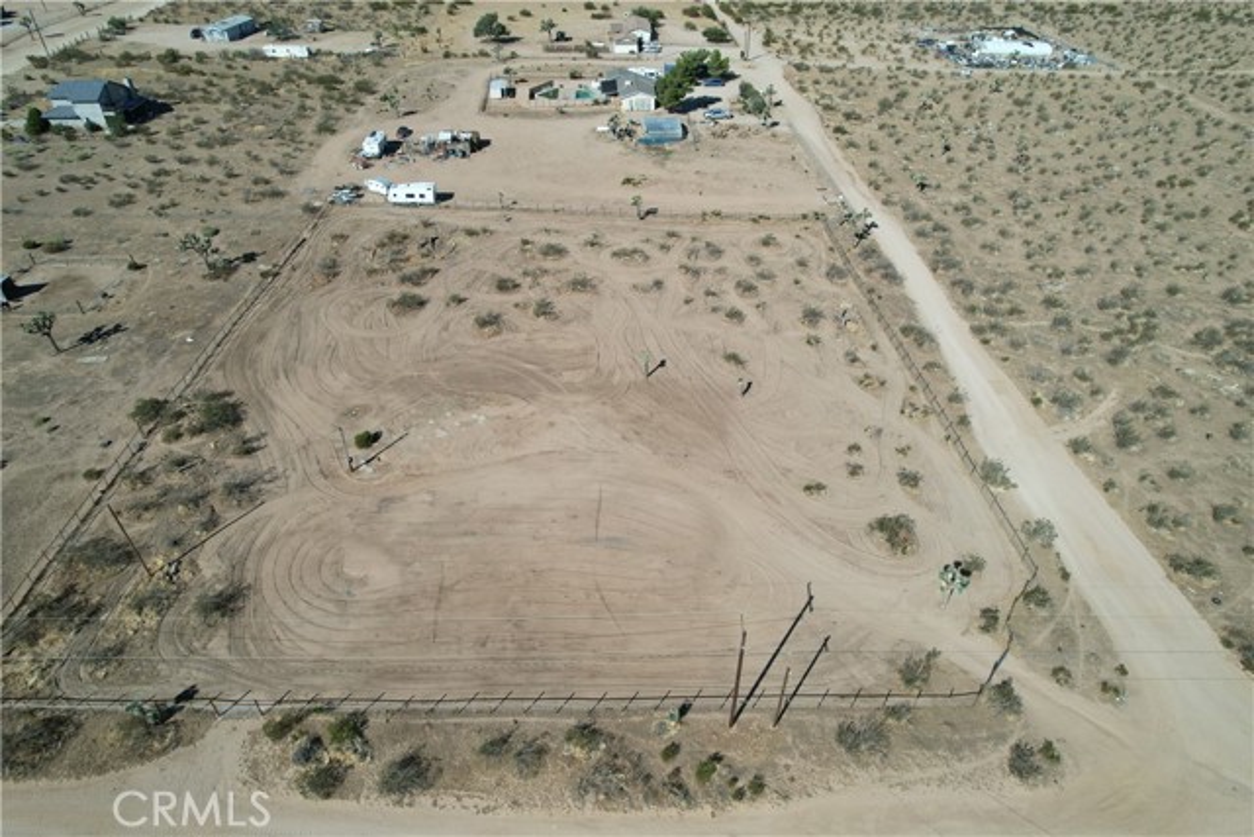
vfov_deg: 57.3
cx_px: 627
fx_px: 766
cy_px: 418
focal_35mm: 22
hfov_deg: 78.6
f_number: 2.8
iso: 110
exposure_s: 1/2500
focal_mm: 8.38
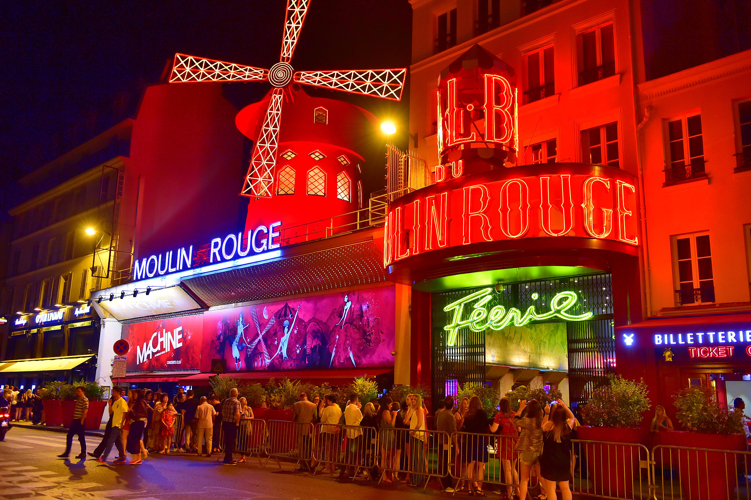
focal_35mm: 34
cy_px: 250
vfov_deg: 38.8
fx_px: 709
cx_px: 376
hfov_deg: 55.8
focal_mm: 34
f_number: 3.2
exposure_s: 1/40
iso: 1250
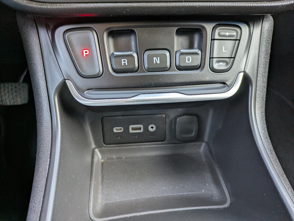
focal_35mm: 25
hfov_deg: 69.4
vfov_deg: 54.9
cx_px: 147
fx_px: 212
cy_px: 110
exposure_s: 1/33.3
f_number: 1.89
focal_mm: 5.43
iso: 68
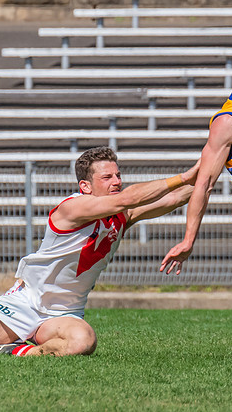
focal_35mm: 1413
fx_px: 15440
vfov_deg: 1.5
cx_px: 344
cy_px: 222
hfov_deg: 0.9
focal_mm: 420
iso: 800
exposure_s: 1/1600
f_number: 10
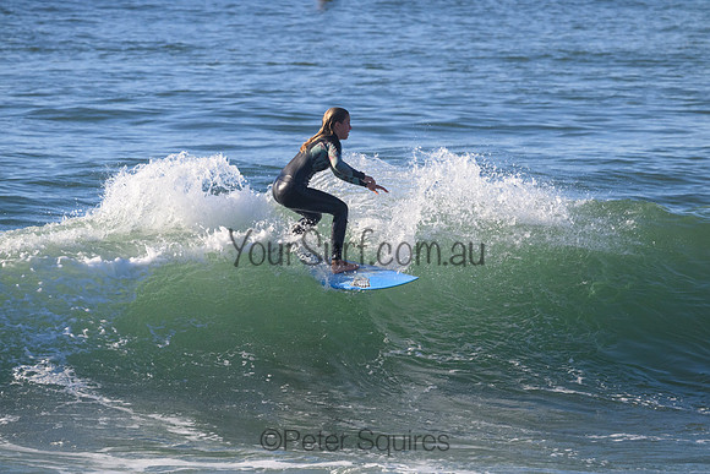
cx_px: 355
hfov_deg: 3.9
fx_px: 10455
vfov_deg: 2.6
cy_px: 237
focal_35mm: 530
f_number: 11
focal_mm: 530
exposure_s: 1/2000
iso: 2000
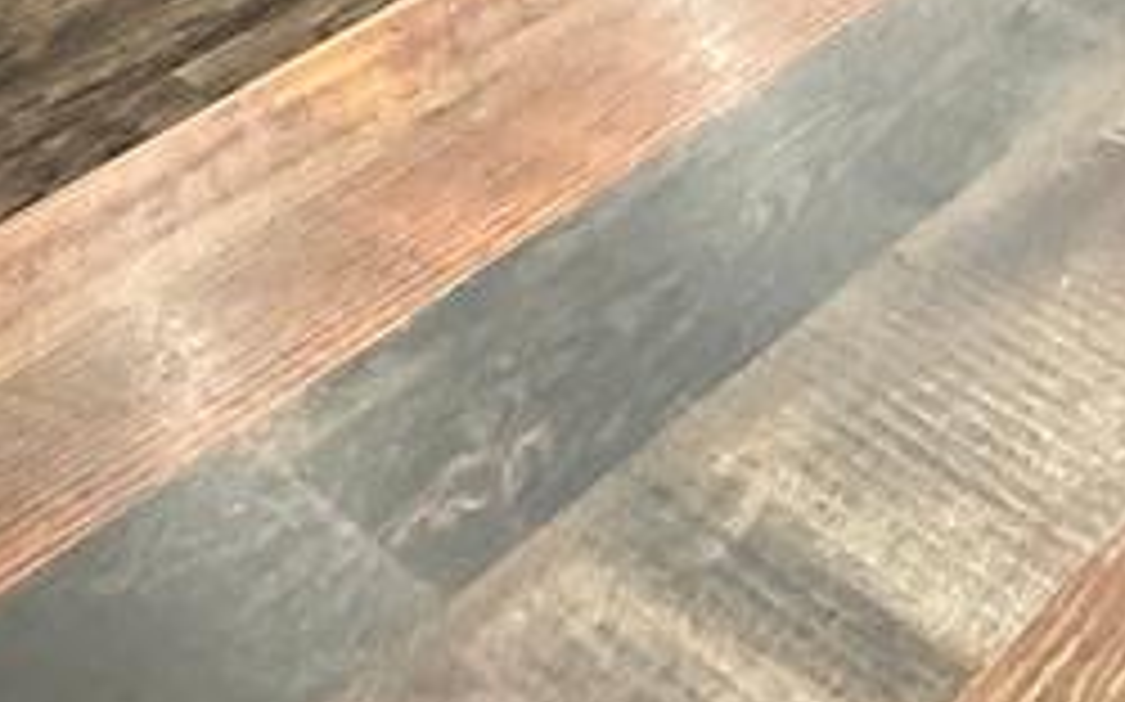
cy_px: -702
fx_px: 2329
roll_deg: +2.1
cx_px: 774
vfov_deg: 14.3
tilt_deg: -15.3
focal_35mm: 76
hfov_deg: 27.0
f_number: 2.2
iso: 1000
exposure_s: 1/40
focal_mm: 2.22
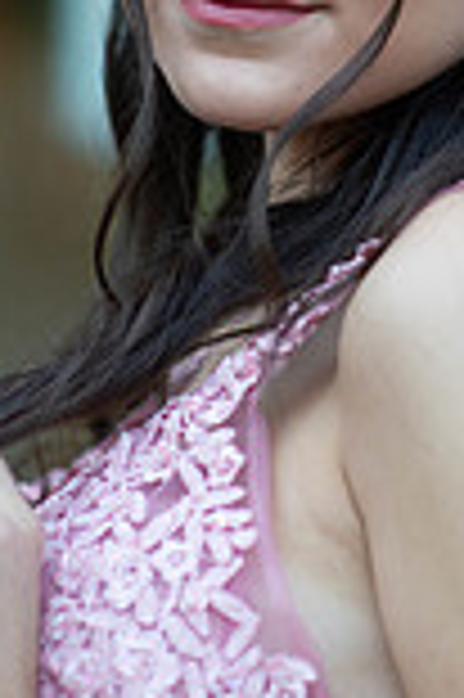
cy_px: 108
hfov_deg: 5.5
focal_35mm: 247
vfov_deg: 8.3
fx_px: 4786
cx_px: 358
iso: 250
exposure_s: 1/640
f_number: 2
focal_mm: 85
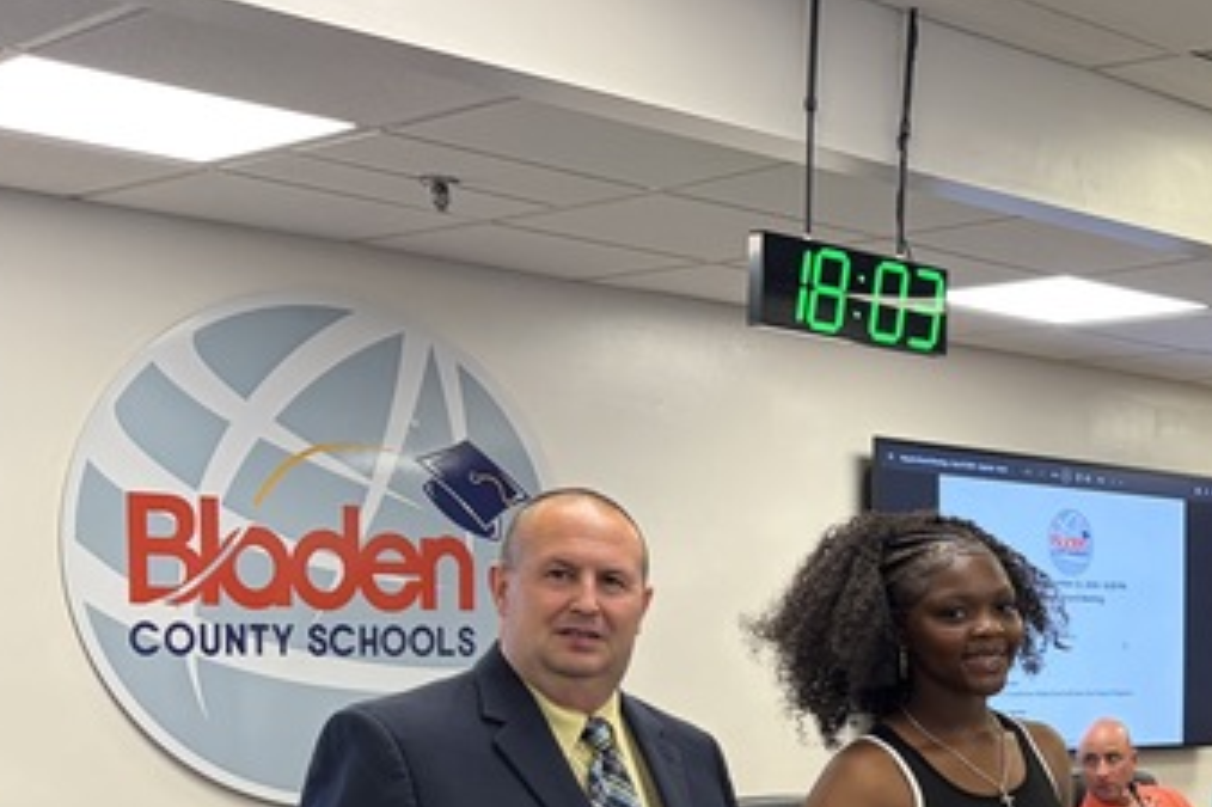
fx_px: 2154
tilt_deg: -2.6
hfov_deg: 28.6
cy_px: 768
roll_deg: -0.4
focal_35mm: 64
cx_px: 1323
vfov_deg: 20.7
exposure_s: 1/60
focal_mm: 5.96
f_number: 1.6
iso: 160
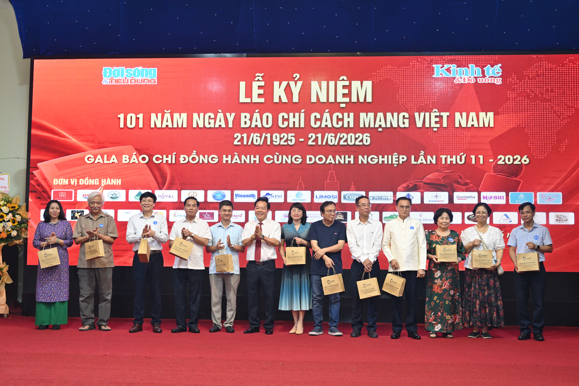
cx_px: 290
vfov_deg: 30.5
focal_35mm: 44
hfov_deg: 44.5
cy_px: 193
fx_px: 708
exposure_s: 1/100
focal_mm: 44
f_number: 5.6
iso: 1600
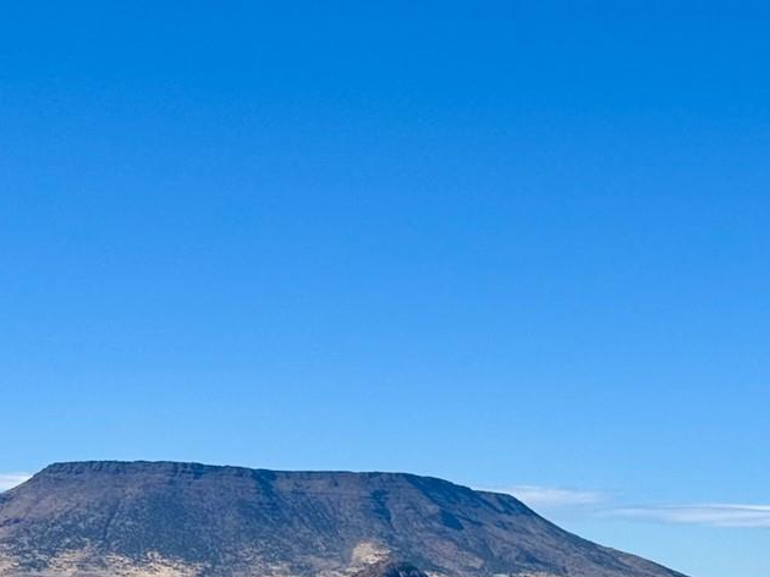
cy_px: 714
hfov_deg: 16.1
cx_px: 594
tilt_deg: -3.1
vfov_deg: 11.9
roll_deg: -1.5
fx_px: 2713
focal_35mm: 122
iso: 64
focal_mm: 6.76
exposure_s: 1/5376
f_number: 1.78
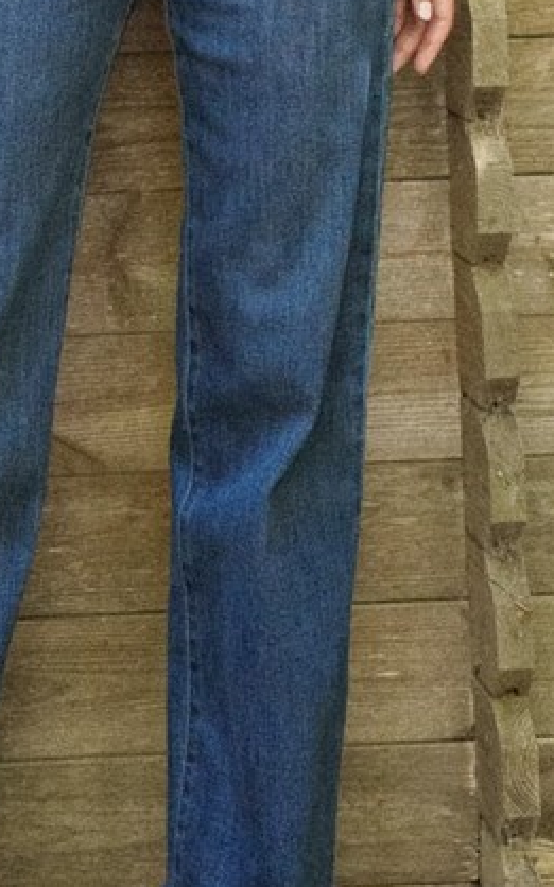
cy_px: 373
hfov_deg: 15.6
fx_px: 2006
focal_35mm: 83
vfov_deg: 24.9
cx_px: 70
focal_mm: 42
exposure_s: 1/1250
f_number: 4
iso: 4000
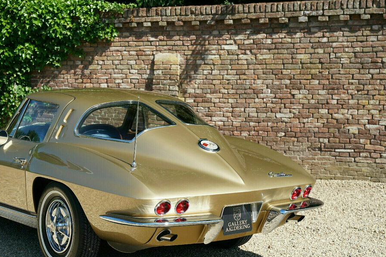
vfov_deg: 19.0
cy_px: 149
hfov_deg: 28.0
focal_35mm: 72
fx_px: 768
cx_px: 131
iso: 100
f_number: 5.6
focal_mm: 53.5
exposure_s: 1/160
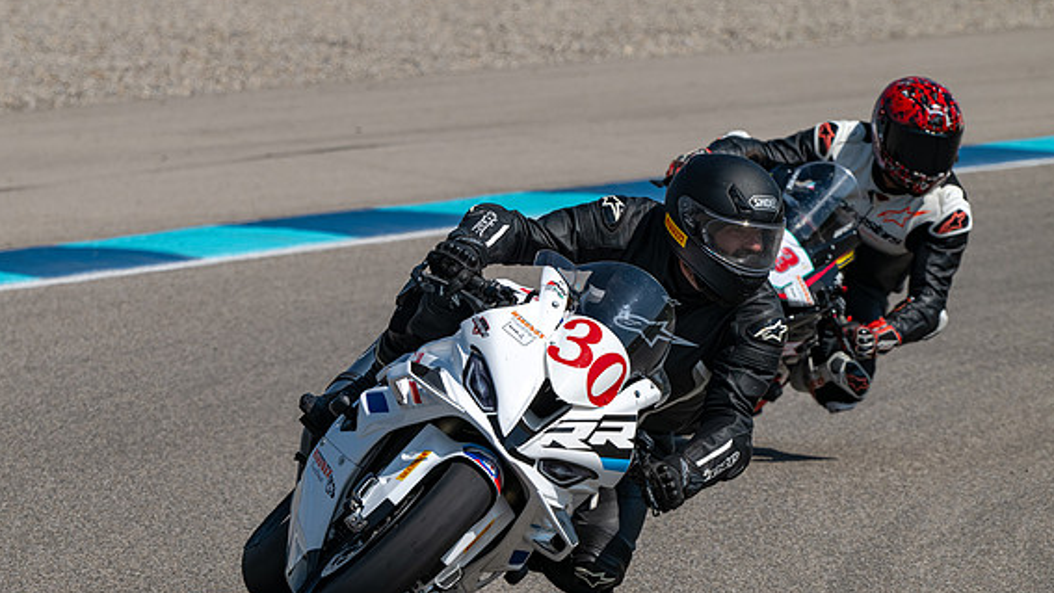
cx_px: 402
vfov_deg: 2.5
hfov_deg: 4.5
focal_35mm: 480
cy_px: 349
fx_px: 13416
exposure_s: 1/1250
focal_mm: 360
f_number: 11
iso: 320
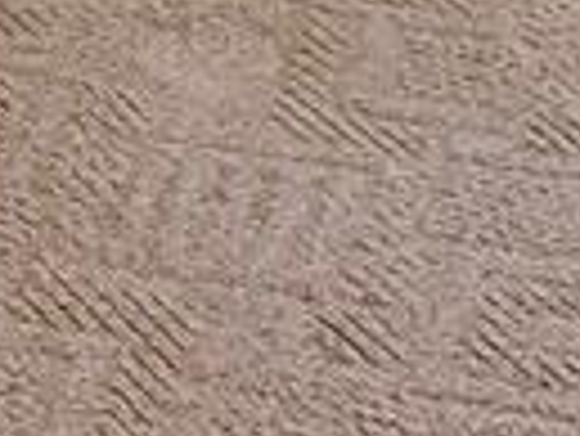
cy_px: -1281
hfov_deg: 10.3
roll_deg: -4.9
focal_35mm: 191
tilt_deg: -4.5
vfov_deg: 6.4
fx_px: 3203
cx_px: 513
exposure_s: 1/40
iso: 640
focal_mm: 6.76
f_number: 1.78
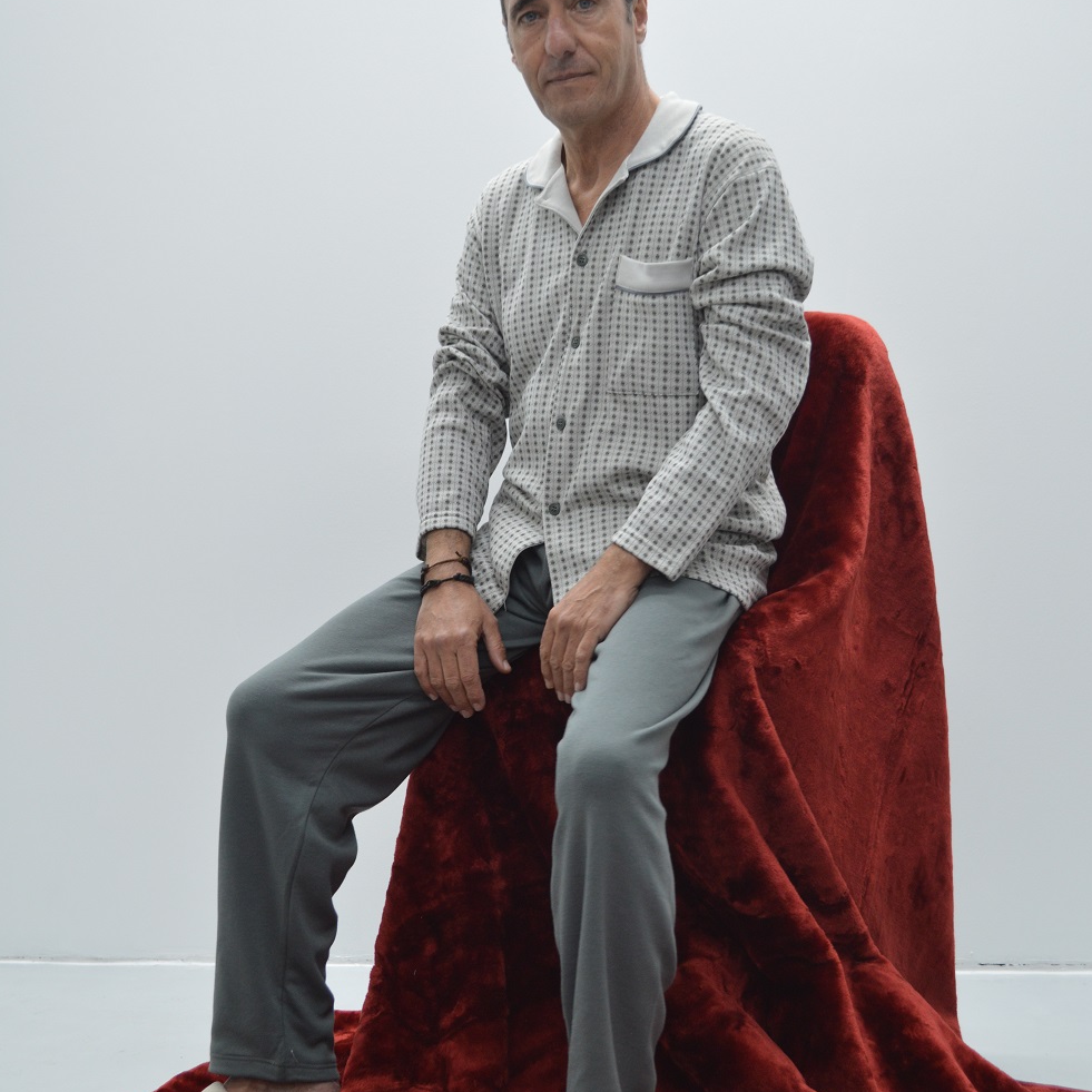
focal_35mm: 57
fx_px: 2022
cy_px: 642
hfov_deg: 30.2
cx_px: 548
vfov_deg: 30.2
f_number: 4.5
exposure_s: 1/40
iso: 400
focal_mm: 29
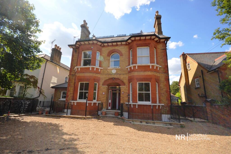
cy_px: 77
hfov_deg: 100.4
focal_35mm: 15
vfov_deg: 77.2
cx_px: 116
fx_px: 96
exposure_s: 1/200
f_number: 7.1
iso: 100
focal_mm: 10
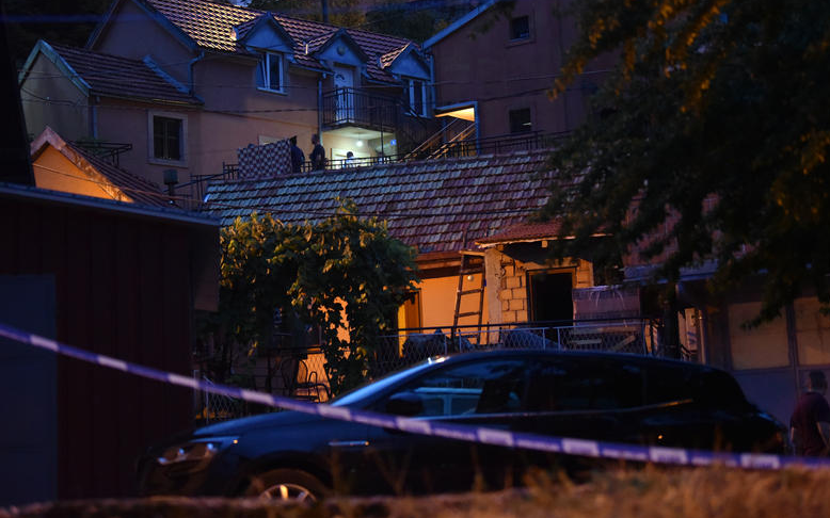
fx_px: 2126
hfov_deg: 22.1
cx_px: 380
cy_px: 194
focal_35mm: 94
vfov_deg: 13.9
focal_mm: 78
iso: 6400
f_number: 2.8
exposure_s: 1/80
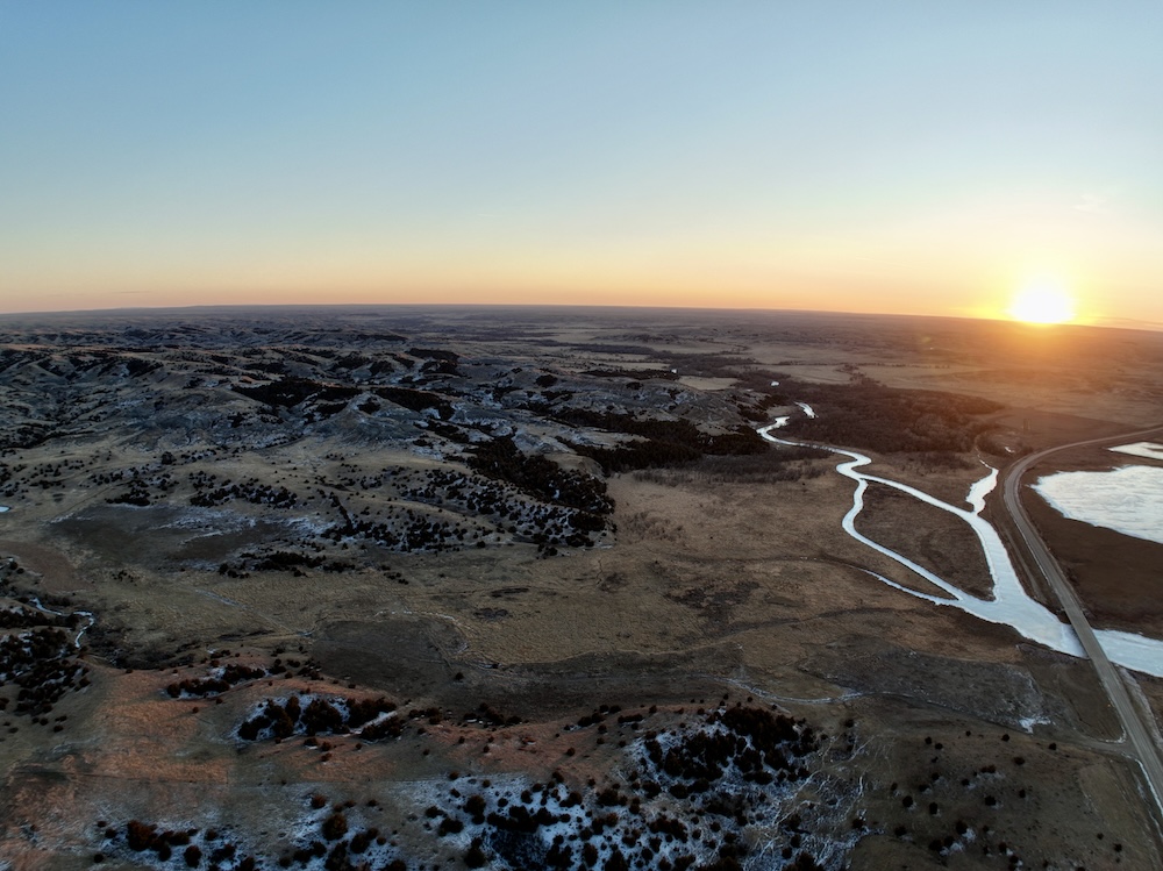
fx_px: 806
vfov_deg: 56.8
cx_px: 582
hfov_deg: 71.6
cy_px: 436
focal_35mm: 24
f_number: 2.8
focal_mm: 12.29
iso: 310
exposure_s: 1/500
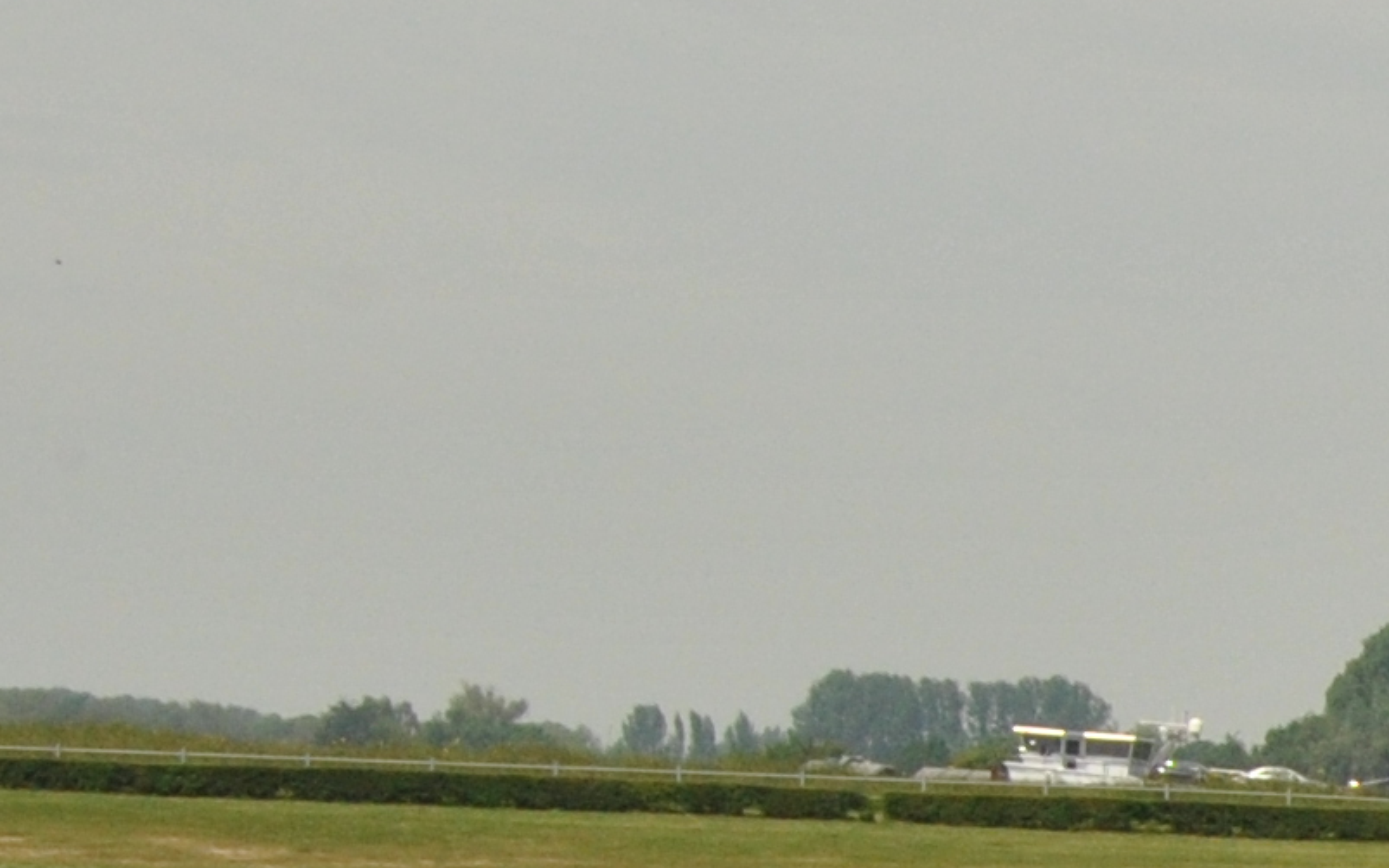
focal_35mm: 192
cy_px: 1523
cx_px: 2885
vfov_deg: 6.7
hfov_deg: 10.0
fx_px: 7269
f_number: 13
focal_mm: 26
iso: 400
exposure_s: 1/640
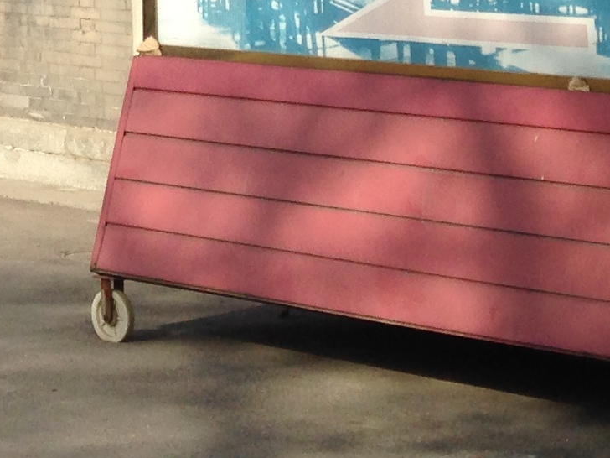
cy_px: -471
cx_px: -315
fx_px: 2608
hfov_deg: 12.6
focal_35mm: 148
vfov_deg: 9.4
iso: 50
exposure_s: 1/1085
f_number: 2.4
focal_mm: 4.12
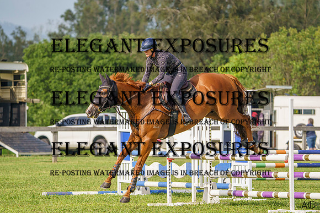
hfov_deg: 6.6
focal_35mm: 311
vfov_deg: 4.4
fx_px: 2768
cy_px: 104
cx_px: 163
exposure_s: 1/1600
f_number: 6.3
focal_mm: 286
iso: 1000
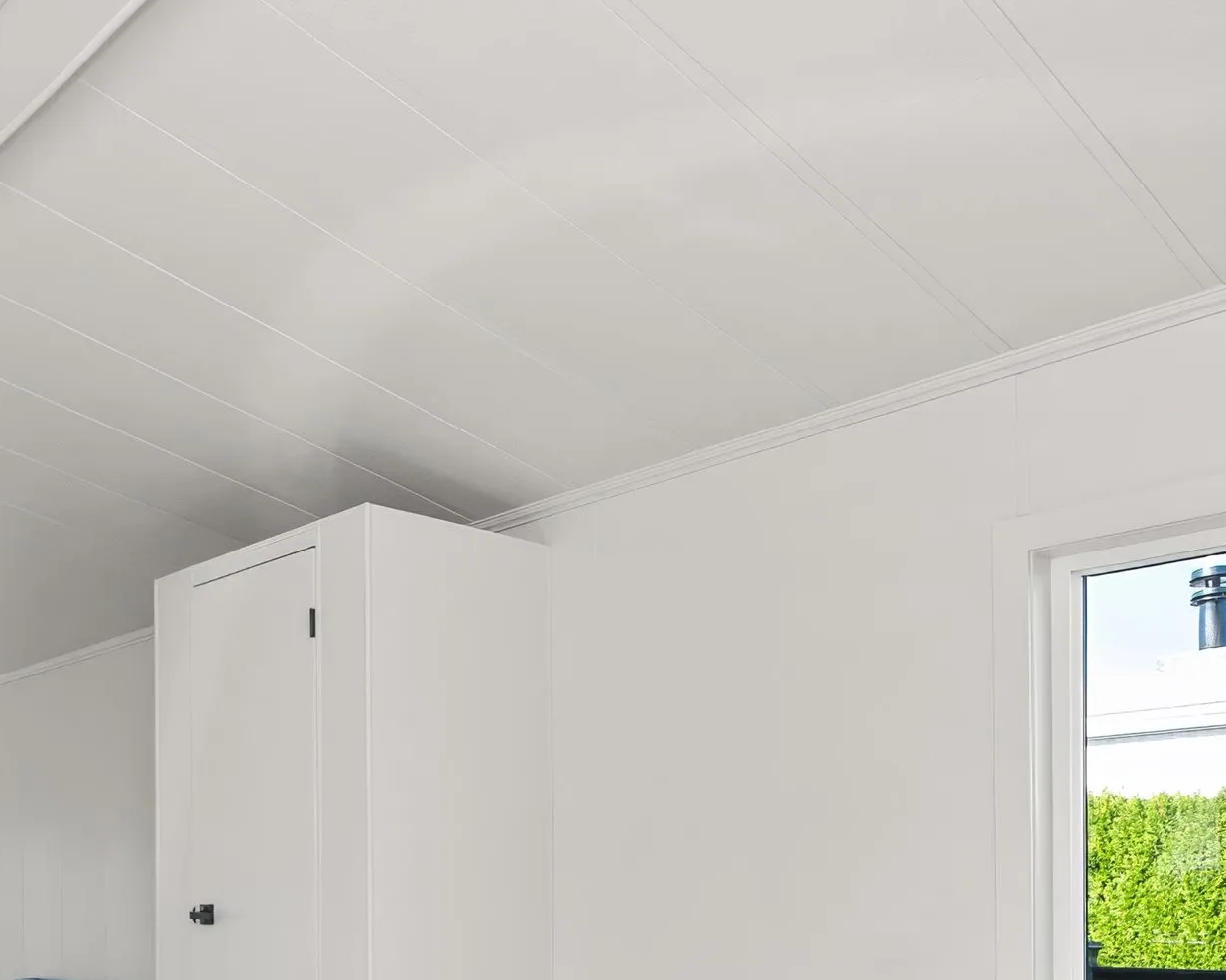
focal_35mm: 35
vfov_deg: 38.2
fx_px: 1270
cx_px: 430
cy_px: 950
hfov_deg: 50.8
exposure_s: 1/160
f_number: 7.1
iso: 320
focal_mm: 10
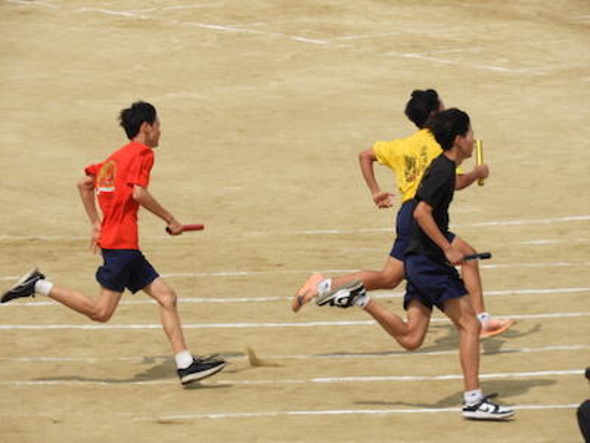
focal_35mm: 360
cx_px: 295
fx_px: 6136
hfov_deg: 5.5
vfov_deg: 4.1
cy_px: 222
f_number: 5.6
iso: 100
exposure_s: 1/800
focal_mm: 64.5
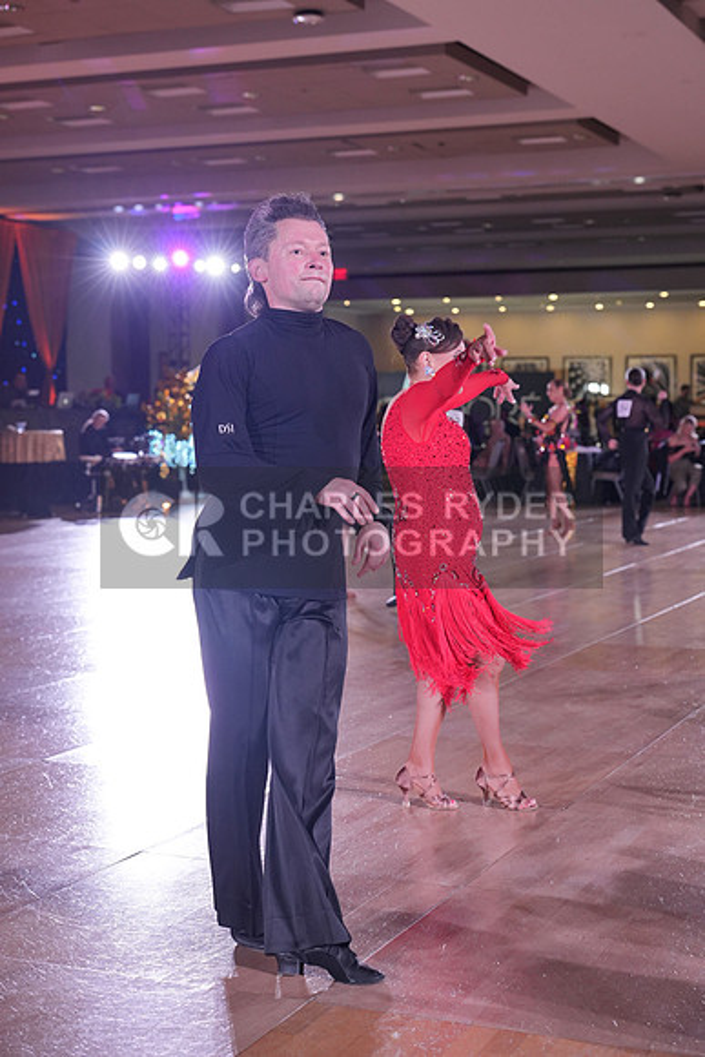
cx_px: 352
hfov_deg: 23.4
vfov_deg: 34.5
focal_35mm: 58
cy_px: 528
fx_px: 1703
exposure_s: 1/400
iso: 1600
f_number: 4
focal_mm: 58
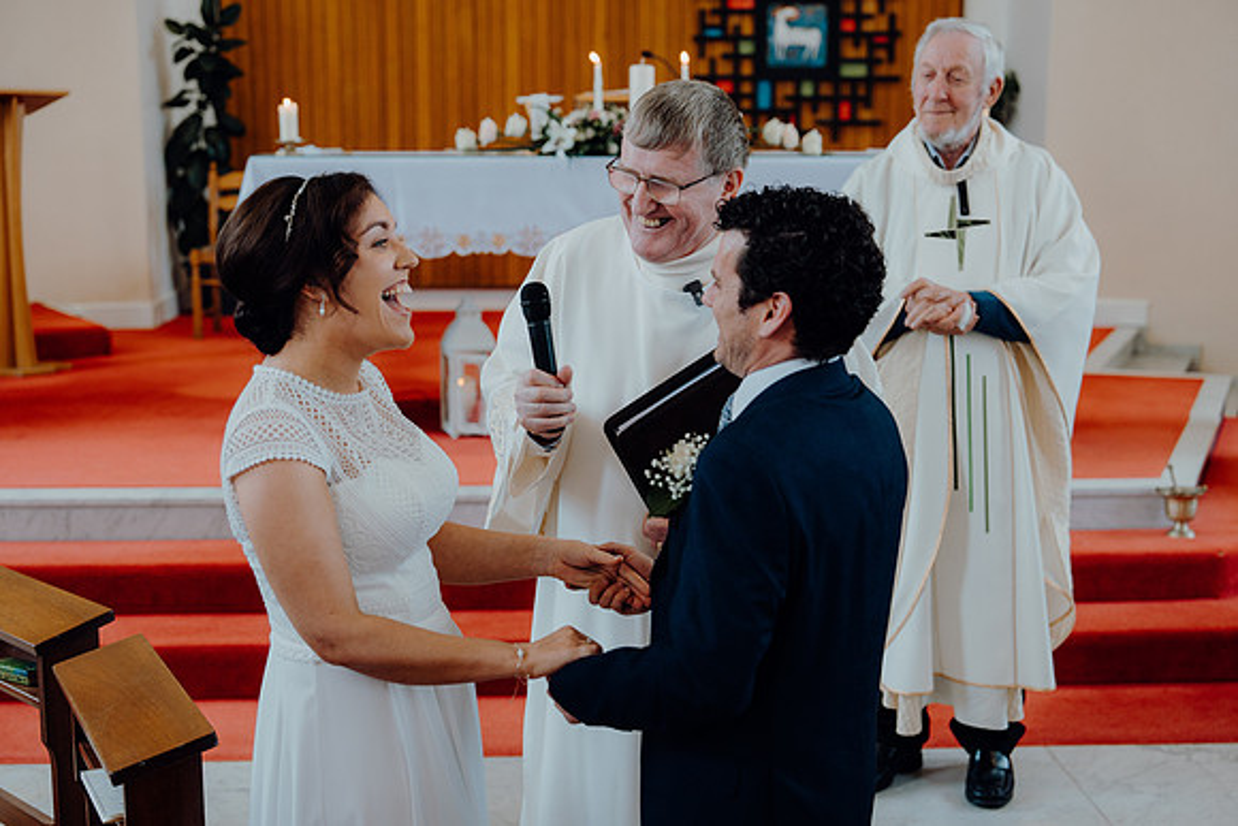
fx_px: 1685
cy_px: 413
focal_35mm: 49
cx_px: 619
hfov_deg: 40.3
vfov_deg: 27.5
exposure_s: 1/200
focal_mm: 49
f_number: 2.8
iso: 500
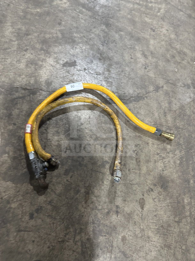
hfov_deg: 56.8
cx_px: 98
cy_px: 130
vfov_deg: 71.6
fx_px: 180
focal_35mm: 24
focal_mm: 6.86
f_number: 1.78
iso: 320
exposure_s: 1/60
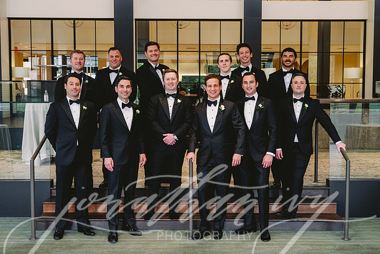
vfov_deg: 29.7
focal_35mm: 45
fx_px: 479
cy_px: 123
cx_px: 196
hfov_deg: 43.3
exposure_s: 1/100
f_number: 5
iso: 1600
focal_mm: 44
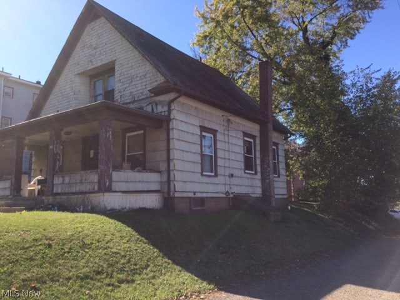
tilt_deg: +8.6
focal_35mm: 29
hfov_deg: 61.7
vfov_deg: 48.2
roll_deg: +3.9
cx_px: 200
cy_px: 150
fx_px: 335
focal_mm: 4.15
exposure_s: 1/1172
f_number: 2.2
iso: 32
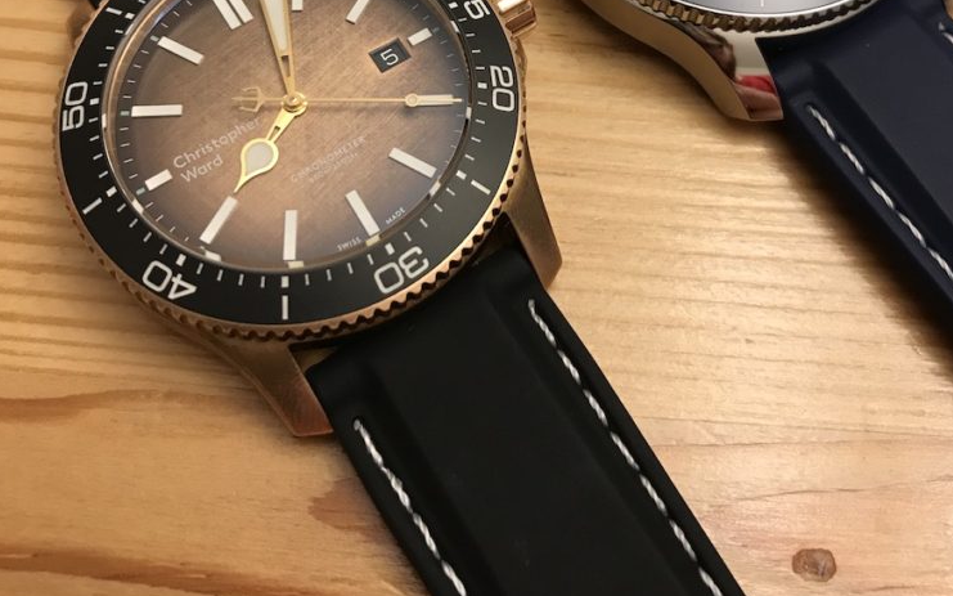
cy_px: 55
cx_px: 489
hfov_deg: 48.2
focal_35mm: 41
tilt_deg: -61.3
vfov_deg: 29.9
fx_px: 1065
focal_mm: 3.99
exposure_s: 1/20
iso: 40
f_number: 1.8
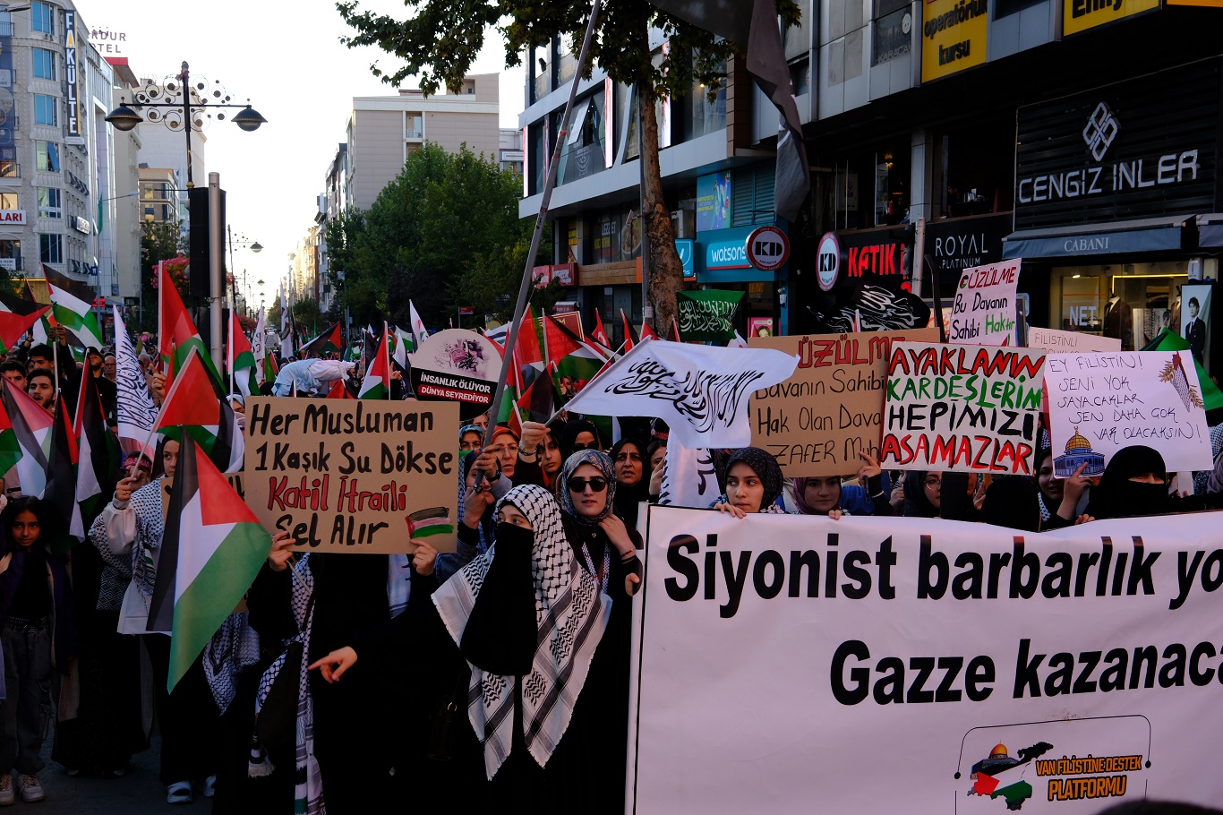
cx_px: 612
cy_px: 408
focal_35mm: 39
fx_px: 1325
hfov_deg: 49.6
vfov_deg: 34.2
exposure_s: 1/400
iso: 400
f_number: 4.5
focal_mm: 26
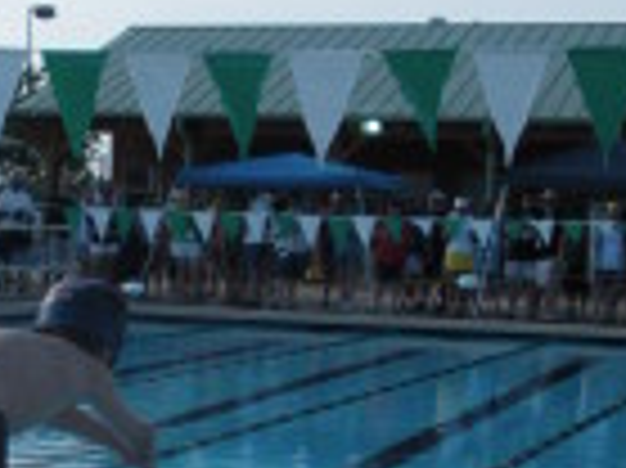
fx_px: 2132
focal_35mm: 118
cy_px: 531
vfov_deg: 12.3
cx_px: 54
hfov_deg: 16.5
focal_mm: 6.3
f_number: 3.5
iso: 64
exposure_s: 1/520
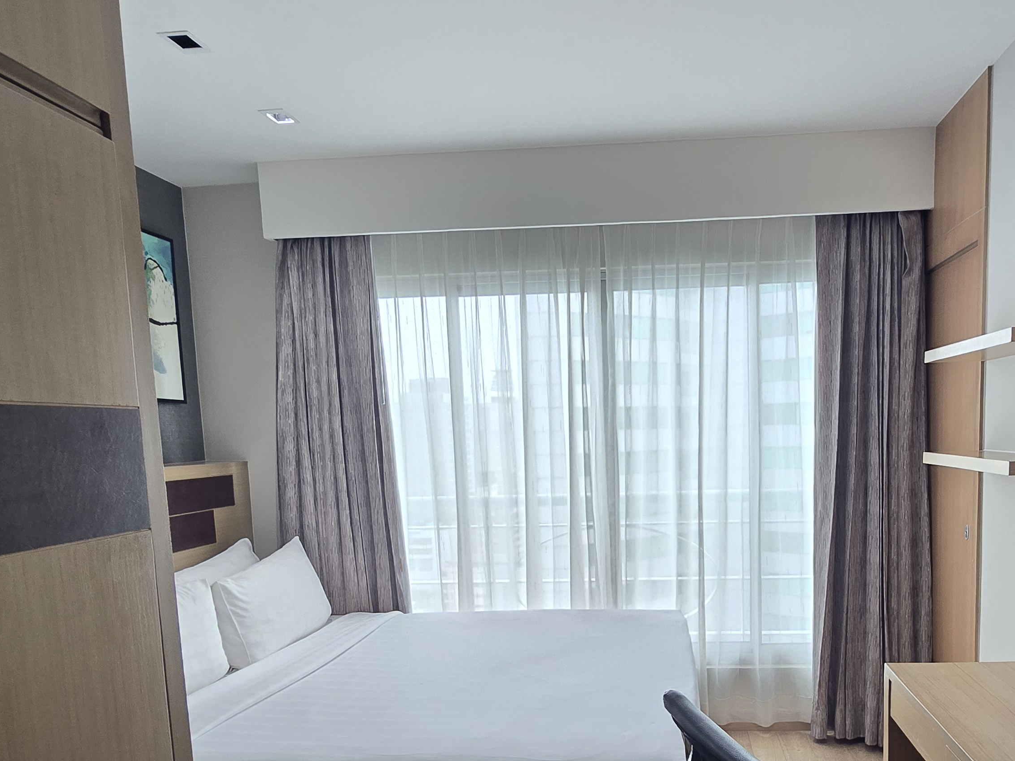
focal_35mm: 23
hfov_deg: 72.9
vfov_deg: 57.5
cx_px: 621
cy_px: 512
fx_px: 674
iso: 100
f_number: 2.2
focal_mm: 2.2
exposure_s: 1/50
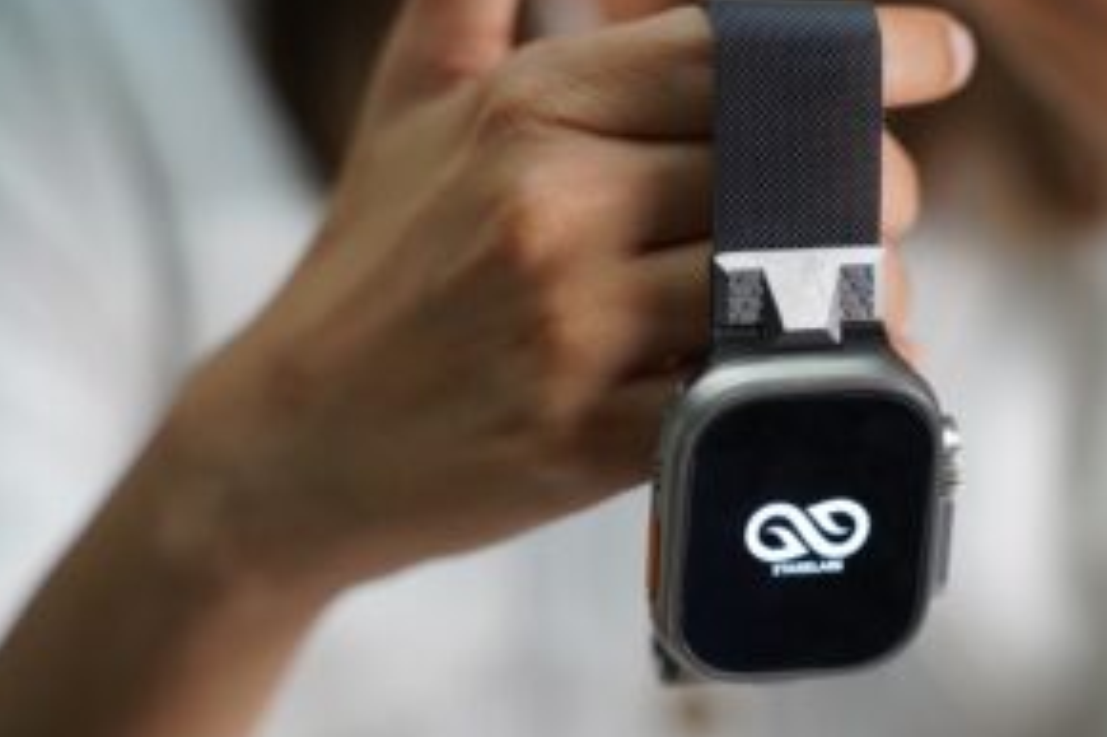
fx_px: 3012
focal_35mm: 98
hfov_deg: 20.8
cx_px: 691
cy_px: 365
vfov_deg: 13.9
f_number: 3.2
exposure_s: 1/80
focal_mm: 71
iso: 800
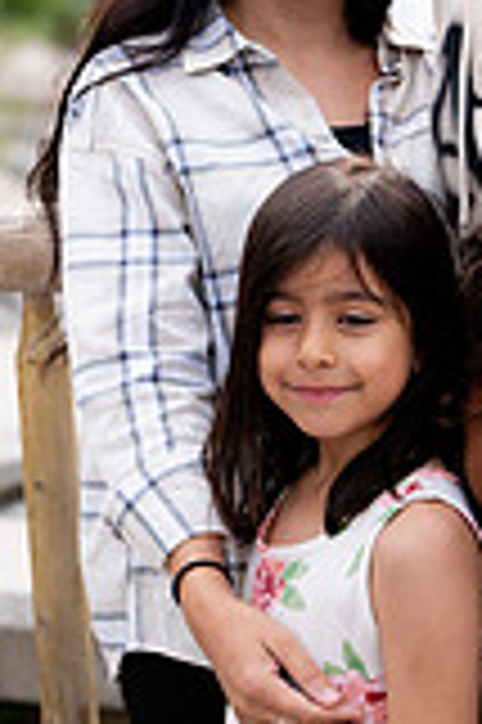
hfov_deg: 13.7
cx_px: 500
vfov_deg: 20.4
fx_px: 1972
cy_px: 54
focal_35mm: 98
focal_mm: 35
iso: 200
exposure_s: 1/2500
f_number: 3.2
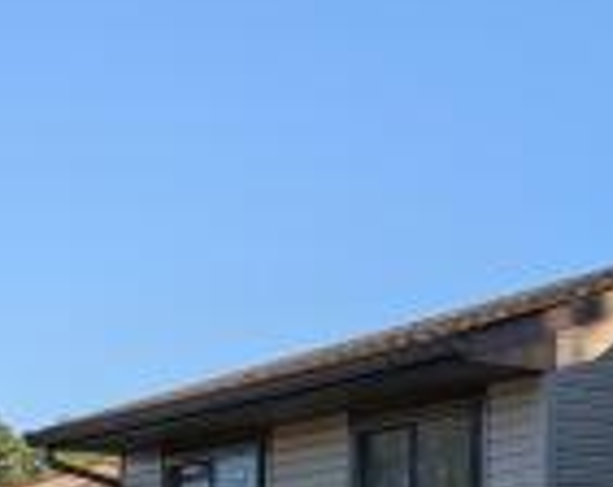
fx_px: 2171
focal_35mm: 120
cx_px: 1252
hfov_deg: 13.6
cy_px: 600
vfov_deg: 12.5
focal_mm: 4.53
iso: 27
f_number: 1.7
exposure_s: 1/873
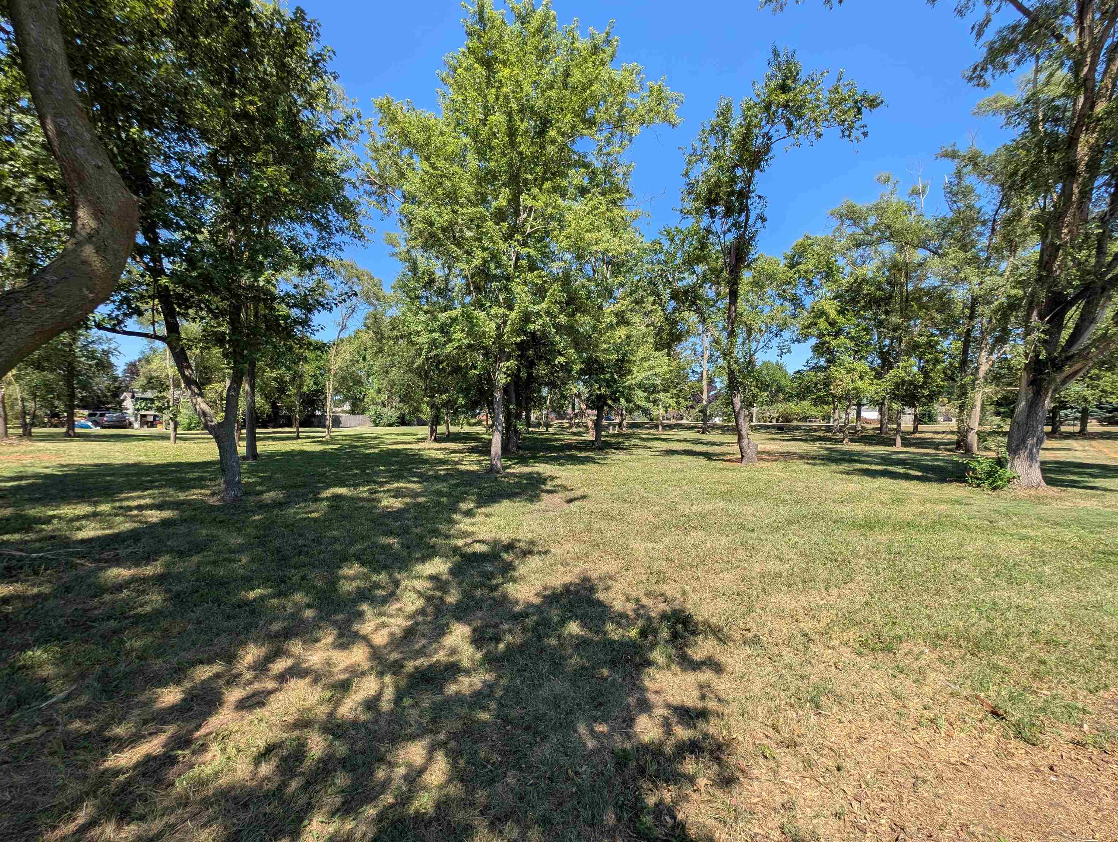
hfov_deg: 110.5
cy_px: 421
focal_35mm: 12
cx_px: 559
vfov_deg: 94.6
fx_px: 388
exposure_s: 1/829
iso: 39
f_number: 1.95
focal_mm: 2.23
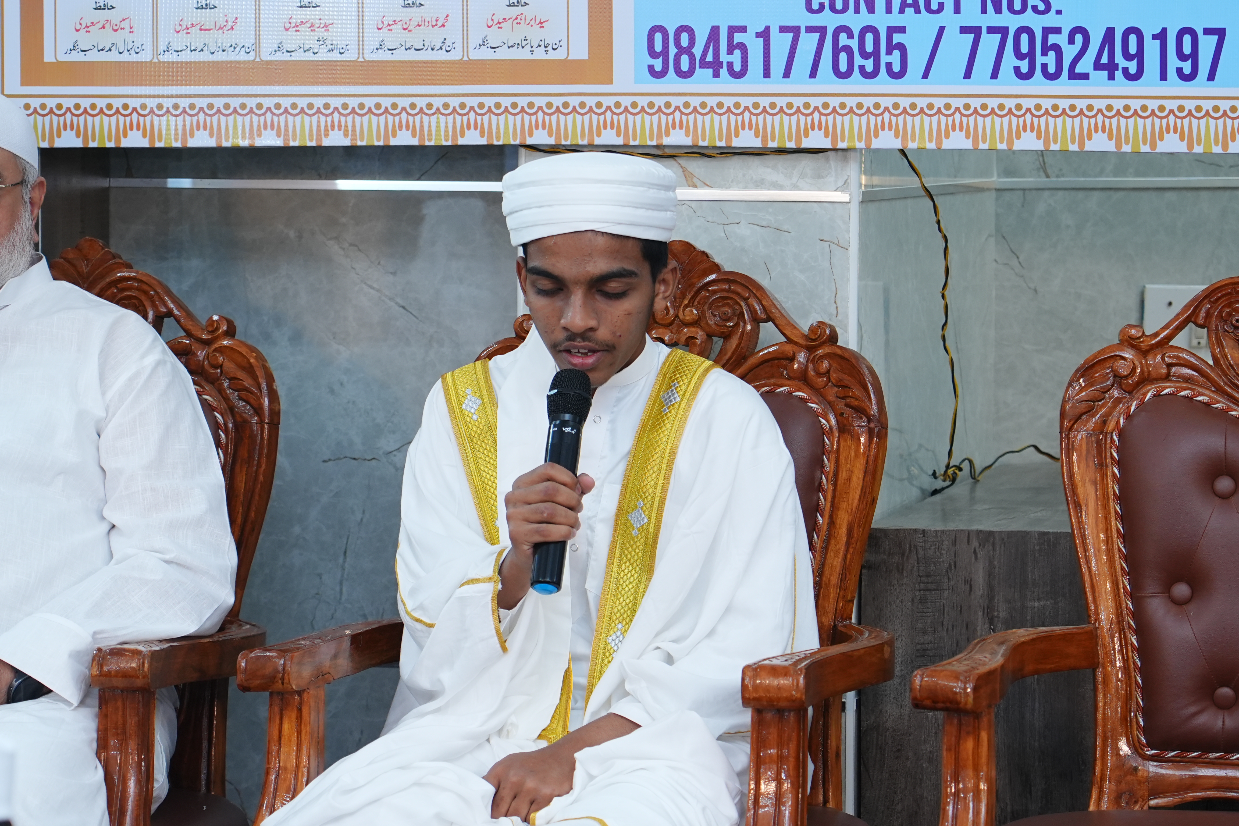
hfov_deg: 13.1
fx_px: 5403
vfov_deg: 8.7
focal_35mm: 157
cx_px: 620
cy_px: 413
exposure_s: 1/160
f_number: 5
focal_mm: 105
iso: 1000
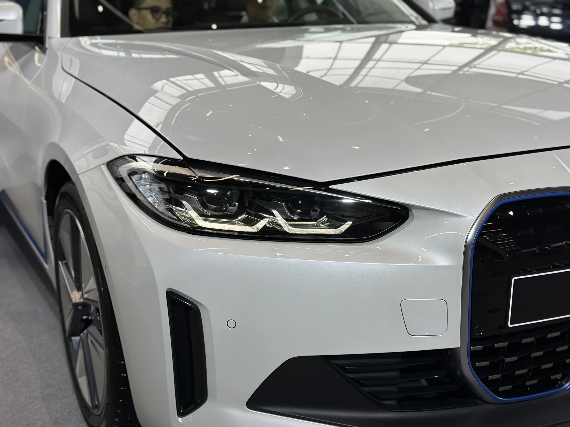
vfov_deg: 30.3
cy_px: 214
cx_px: 285
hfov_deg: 39.7
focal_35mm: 48
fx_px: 790
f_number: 1.78
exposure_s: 1/1157
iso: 80
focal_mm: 6.86
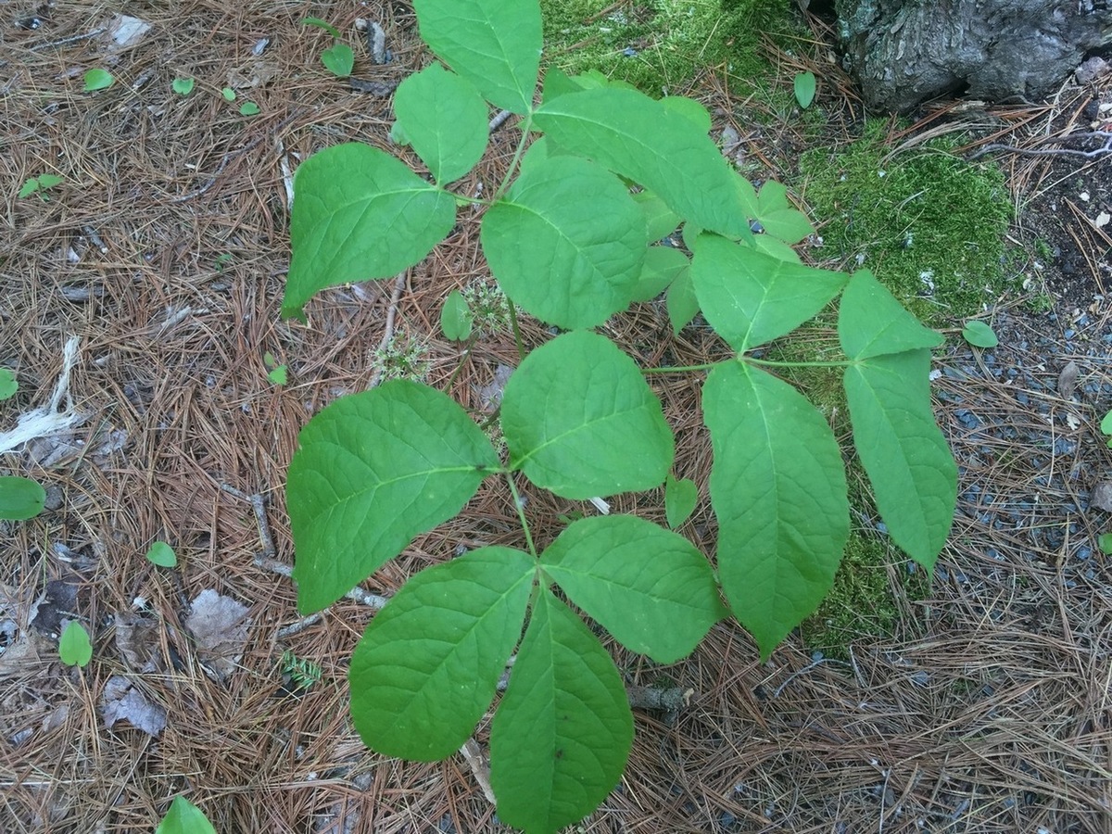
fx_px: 932
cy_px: 417
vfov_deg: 48.2
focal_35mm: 29
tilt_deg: -54.9
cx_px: 556
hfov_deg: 61.7
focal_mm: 4.15
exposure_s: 1/120
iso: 40
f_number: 2.2
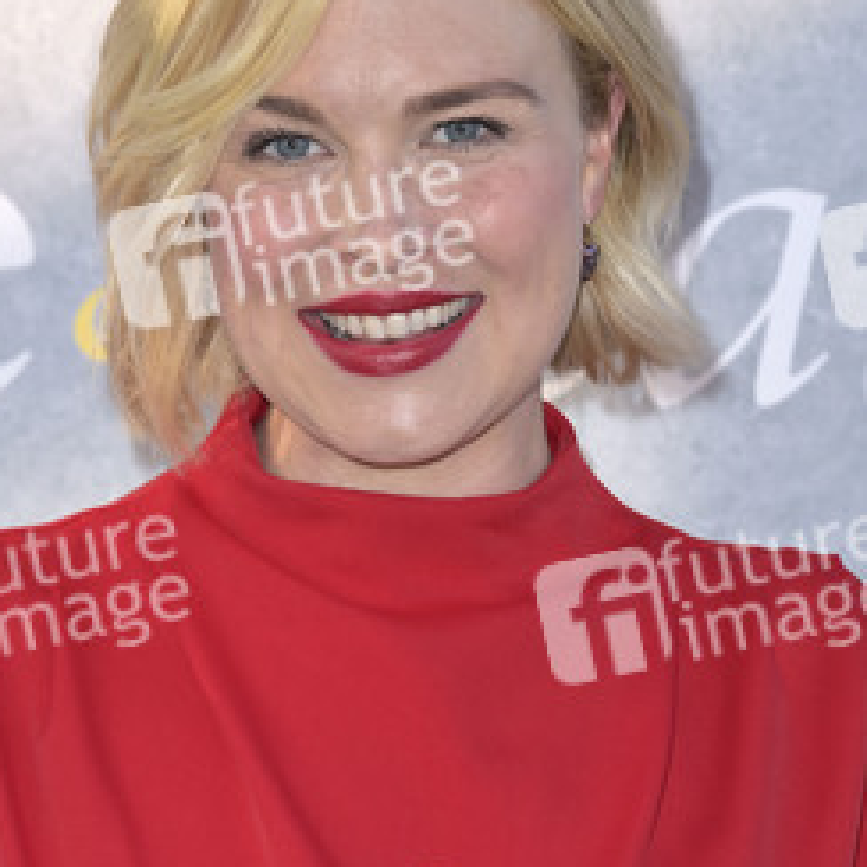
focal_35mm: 223
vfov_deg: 7.8
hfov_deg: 7.8
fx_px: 6319
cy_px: 423
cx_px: 396
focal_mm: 160
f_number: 6.3
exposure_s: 1/250
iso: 250
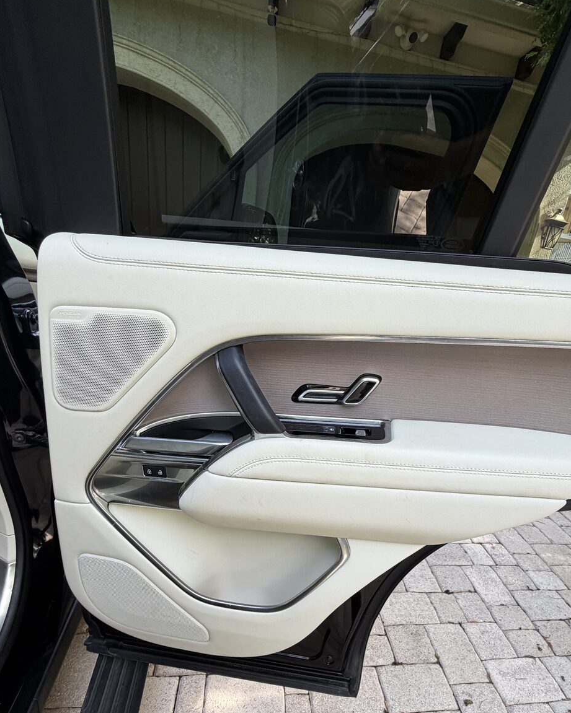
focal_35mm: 19
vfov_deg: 81.6
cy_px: 448
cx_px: 321
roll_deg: -7.6
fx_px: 401
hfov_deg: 70.6
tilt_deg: -22.6
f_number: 2.2
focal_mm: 2.22
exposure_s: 1/121
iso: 64
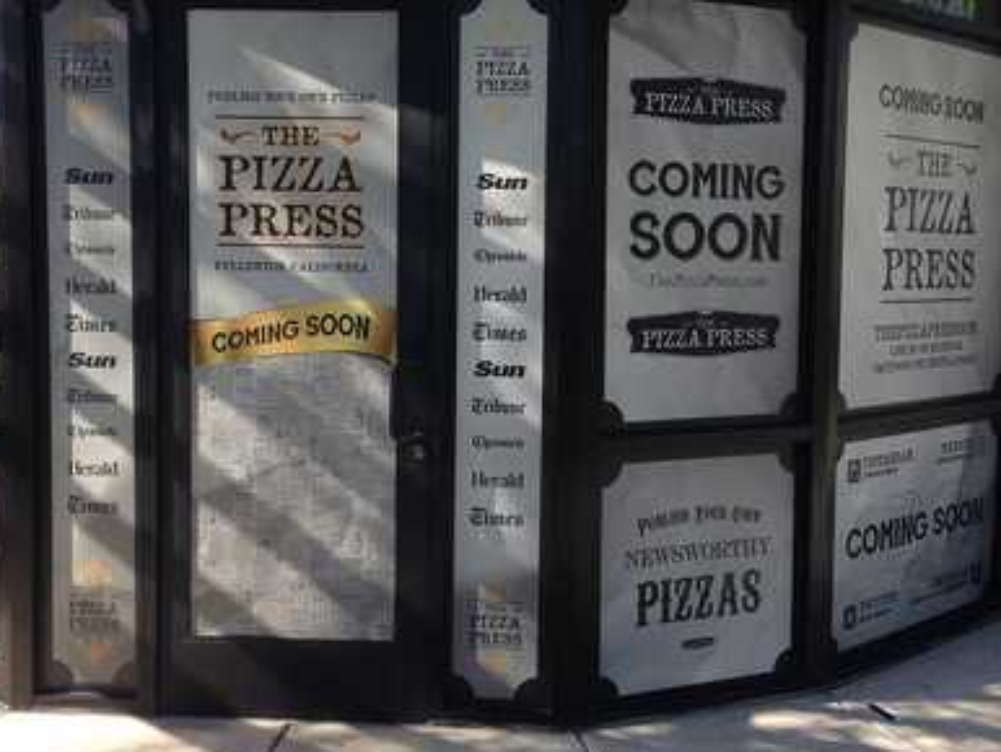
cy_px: 322
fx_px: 1186
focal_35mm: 41
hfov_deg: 45.6
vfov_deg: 35.1
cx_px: 423
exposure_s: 1/623
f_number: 2.4
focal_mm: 4.12
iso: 50
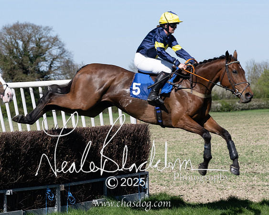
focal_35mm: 170
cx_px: 94
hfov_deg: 11.4
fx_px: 1352
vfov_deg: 9.1
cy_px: 84
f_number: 5
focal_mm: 70
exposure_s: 1/1600
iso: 200
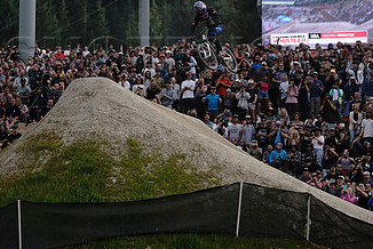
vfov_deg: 4.8
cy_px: 45
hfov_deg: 7.1
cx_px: 225
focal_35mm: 288
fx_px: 2987
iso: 160
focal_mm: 162
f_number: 2.8
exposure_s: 1/1000
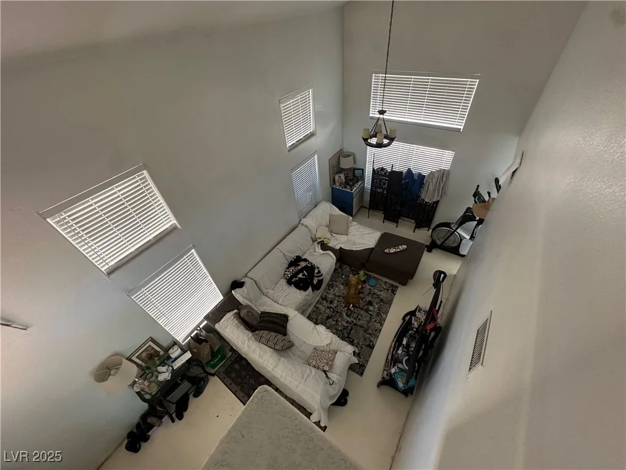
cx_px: 313
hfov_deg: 102.1
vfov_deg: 85.7
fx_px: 253
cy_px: 235
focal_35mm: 14
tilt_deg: -44.8
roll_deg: +6.8
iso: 320
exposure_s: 1/67
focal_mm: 2.22
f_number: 2.2
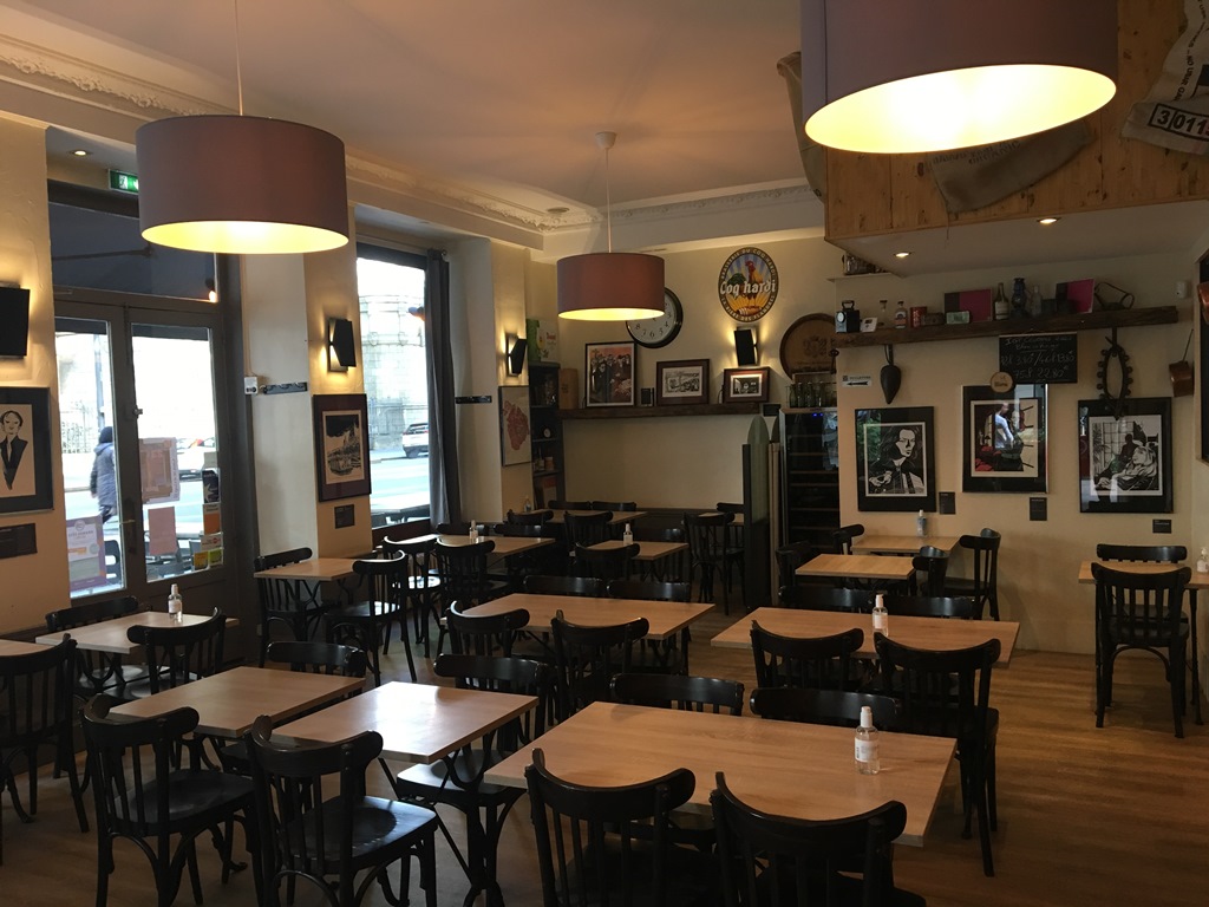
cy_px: 454
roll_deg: +1.5
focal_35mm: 29
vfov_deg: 48.2
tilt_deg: -2.3
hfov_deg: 61.7
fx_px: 1013
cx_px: 604
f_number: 2.2
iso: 125
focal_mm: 4.15
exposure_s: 1/33
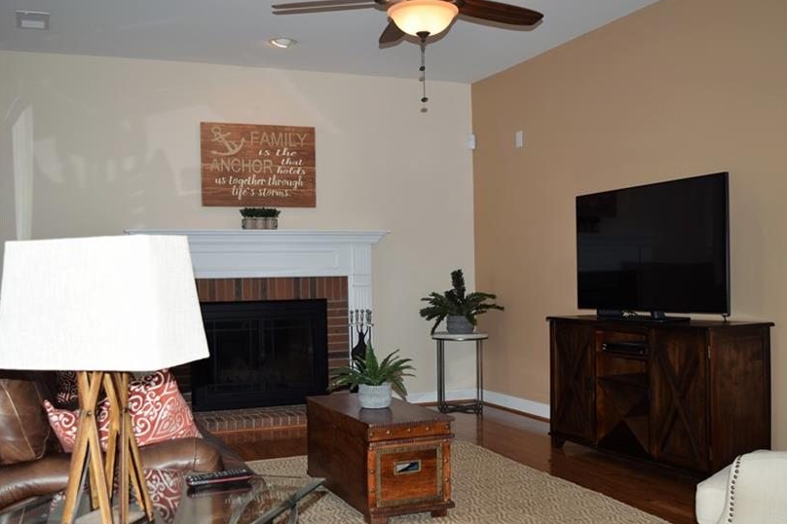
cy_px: 302
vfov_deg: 35.0
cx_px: 379
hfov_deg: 50.7
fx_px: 830
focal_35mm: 38
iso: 100
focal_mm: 20
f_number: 3.5
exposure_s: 1/60
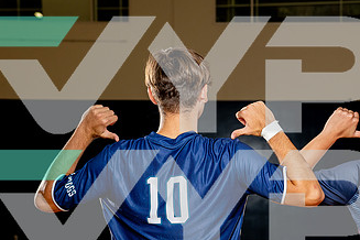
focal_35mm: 79
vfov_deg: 17.1
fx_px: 790
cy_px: 209
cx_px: 248
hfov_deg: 25.5
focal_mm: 44
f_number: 4
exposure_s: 1/250
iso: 100
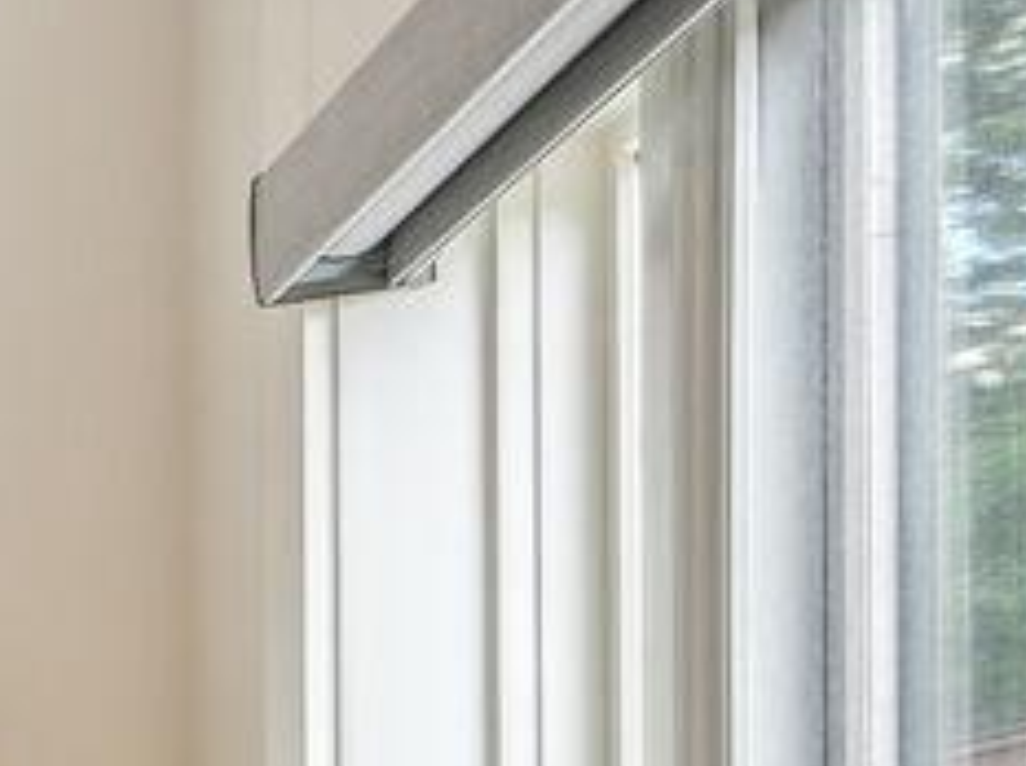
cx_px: -2576
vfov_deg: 13.3
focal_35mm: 100
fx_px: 2959
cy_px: 1365
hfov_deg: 9.6
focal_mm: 14
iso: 200
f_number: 9
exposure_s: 1/10
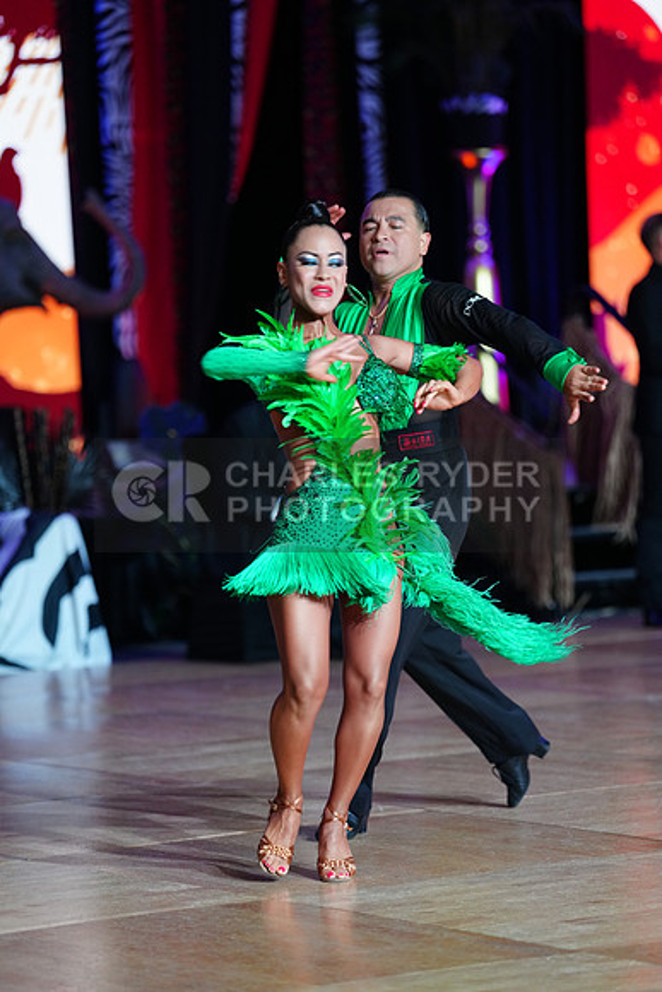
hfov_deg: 9.8
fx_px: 3859
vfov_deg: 14.7
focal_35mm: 140
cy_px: 496
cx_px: 331
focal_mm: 140
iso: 2000
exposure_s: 1/320
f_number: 2.8
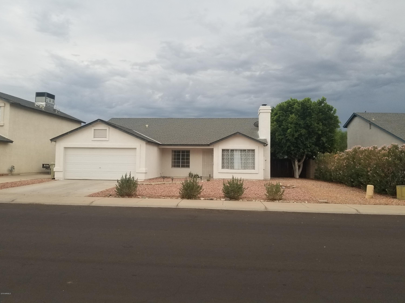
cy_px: 152
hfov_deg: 67.3
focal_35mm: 26
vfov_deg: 53.1
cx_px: 202
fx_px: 304
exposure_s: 1/120
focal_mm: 4.25
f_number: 1.7
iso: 100
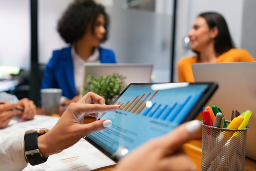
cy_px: 86
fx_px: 249
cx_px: 128
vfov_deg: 37.9
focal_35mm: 35
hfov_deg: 54.4
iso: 800
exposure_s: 1/125
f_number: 2.8
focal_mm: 35
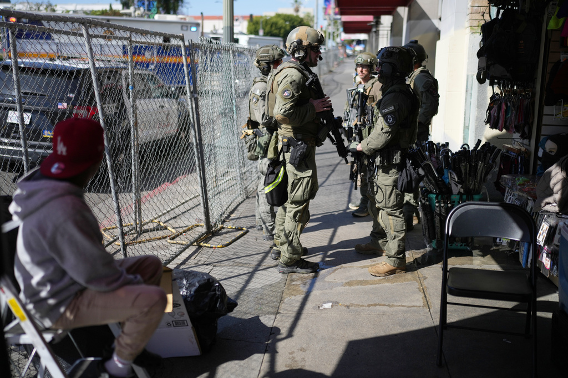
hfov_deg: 54.4
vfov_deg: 37.8
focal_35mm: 35
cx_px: 284
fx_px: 552
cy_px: 189
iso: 250
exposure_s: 1/12800
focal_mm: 35
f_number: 1.4
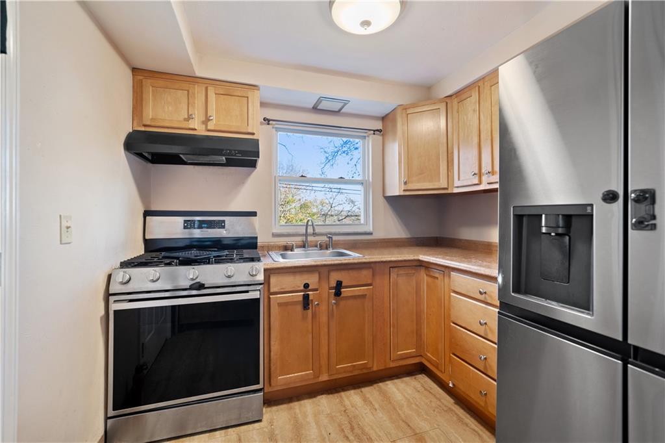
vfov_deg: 77.3
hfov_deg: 100.4
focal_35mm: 15
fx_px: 277
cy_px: 222
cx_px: 332
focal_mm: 15
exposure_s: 1/30
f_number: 2.8
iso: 320
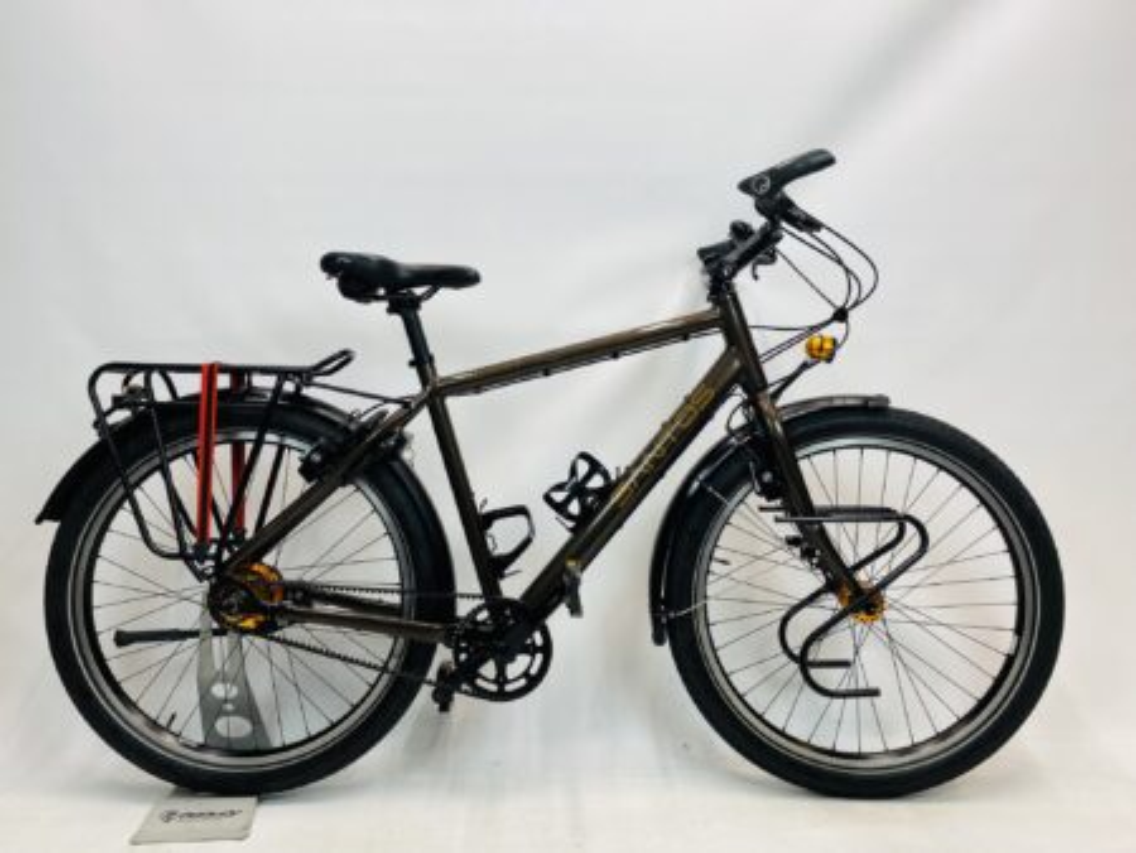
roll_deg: +0.1
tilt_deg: -5.3
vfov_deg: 53.1
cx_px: 568
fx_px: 854
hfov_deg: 67.3
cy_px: 426
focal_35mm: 26
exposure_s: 1/100
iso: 50
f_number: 1.8
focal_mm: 4.25
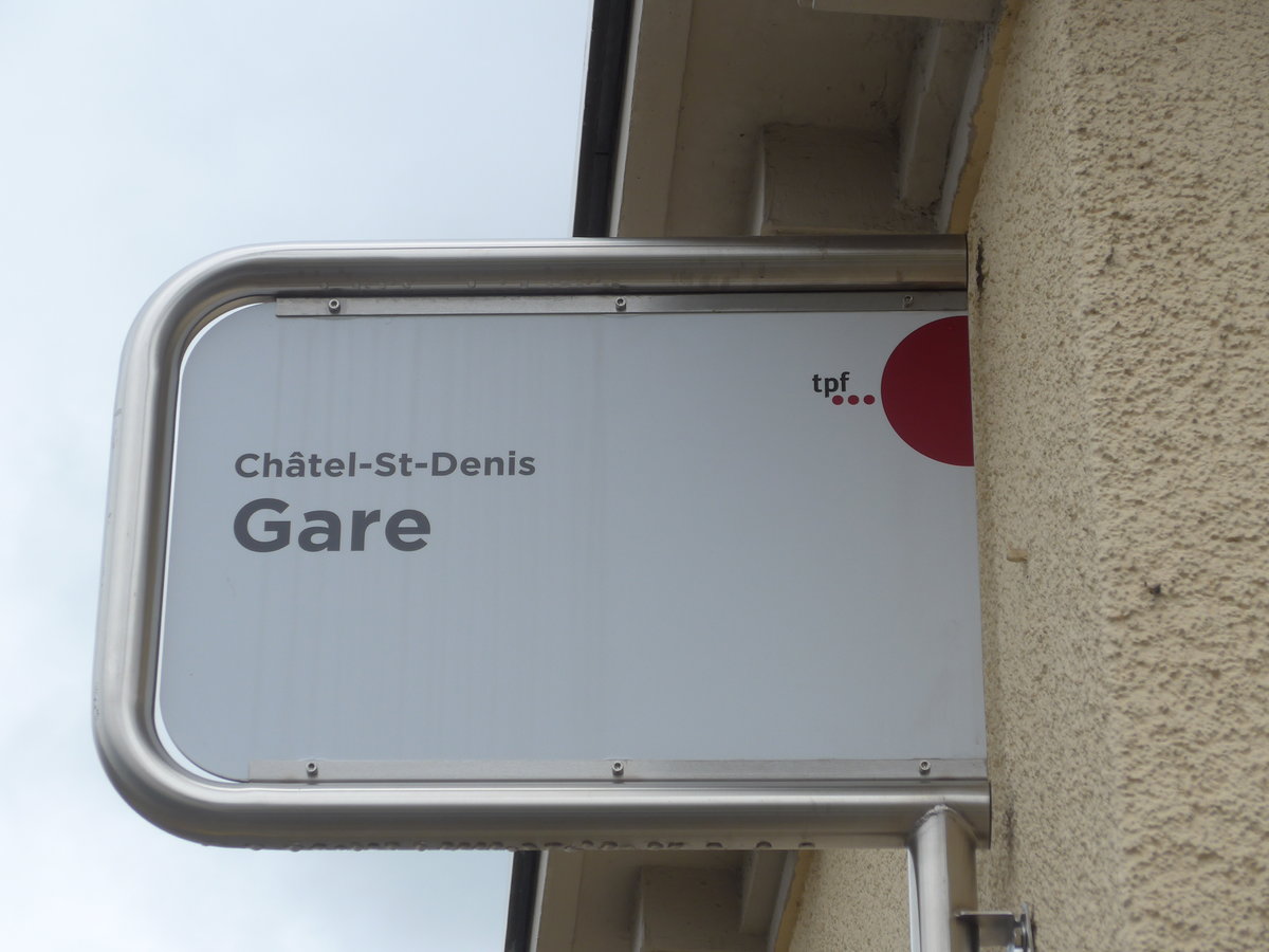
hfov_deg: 16.8
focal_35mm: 117
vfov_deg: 12.7
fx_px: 4289
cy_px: 476
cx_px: 634
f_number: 5
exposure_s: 1/640
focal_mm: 22.9
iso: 80
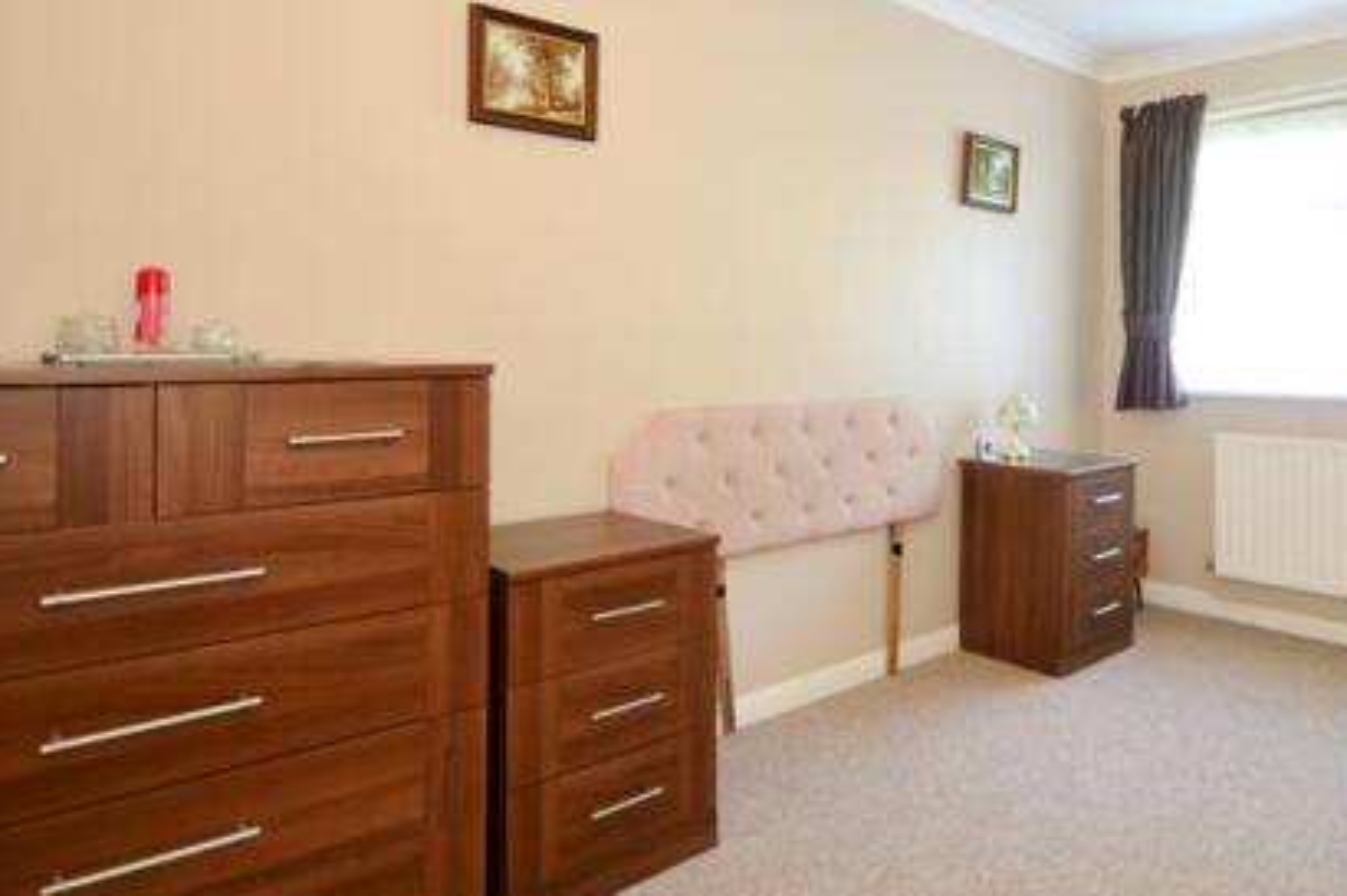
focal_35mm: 24
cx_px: 887
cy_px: 350
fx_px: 898
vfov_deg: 52.7
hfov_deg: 71.8
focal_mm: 10
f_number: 5
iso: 200
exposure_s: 1/6
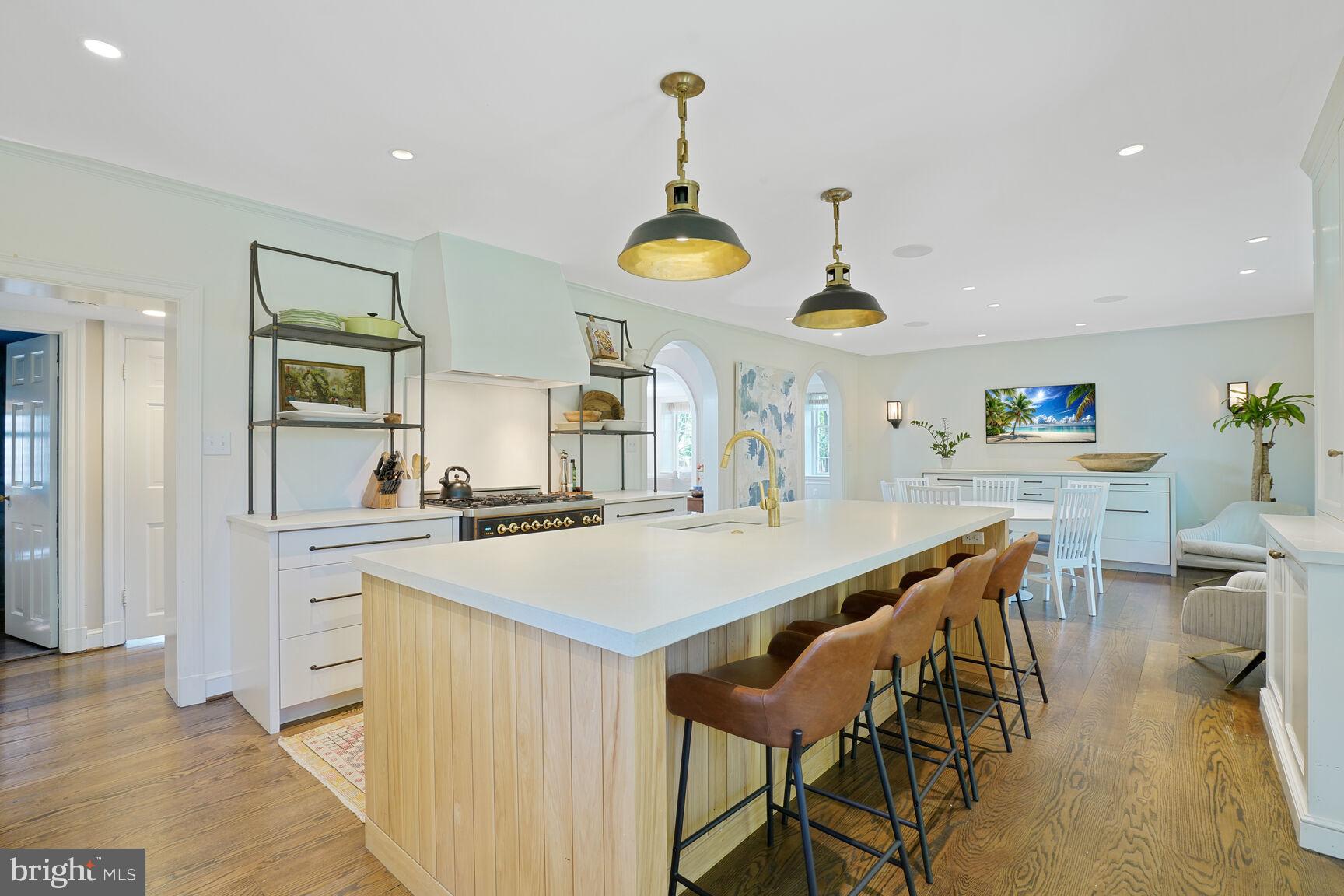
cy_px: 448
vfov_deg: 73.7
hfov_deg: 96.7
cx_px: 672
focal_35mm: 16
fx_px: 597
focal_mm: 16
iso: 800
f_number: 8
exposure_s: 1/4
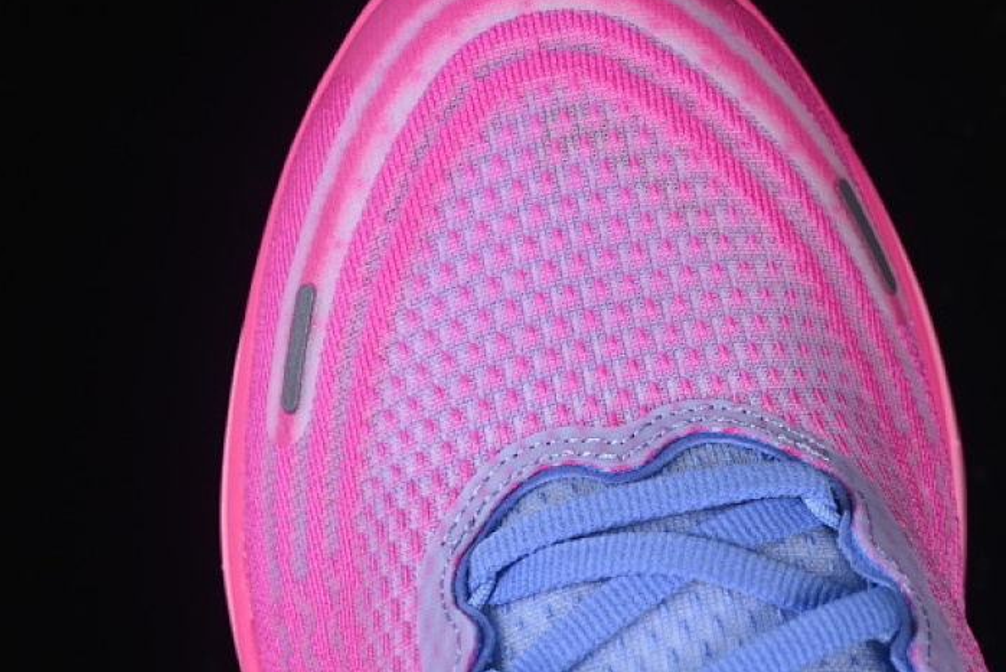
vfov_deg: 11.8
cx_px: 634
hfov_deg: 17.6
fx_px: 3243
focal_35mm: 116
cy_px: 385
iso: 160
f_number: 7.1
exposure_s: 1/80
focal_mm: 50
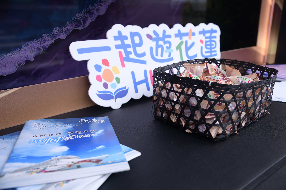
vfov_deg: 38.9
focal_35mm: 34
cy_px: 95
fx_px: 270
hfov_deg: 55.8
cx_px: 143
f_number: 4
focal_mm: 34
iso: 125
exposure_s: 1/160
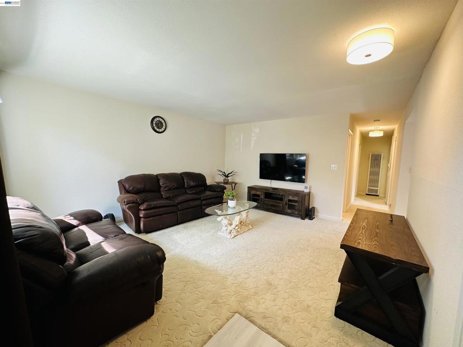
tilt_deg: -4.7
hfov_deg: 102.1
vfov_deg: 85.7
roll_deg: -1.9
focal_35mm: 14
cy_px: 174
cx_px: 232
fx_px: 187
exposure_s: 1/60
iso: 200
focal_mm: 2.22
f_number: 2.2
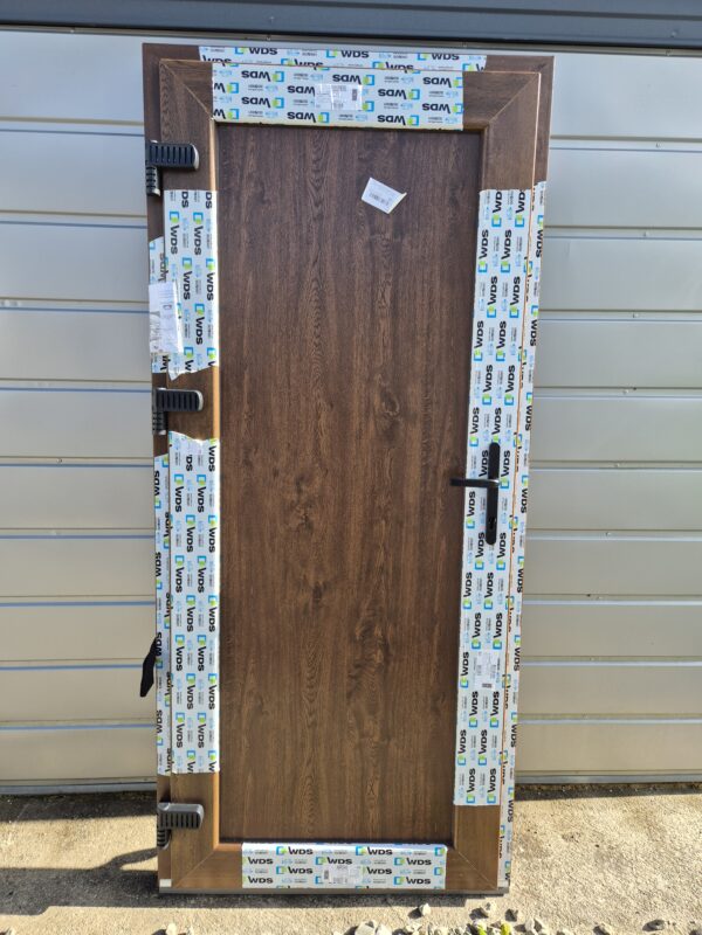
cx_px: 351
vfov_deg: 73.9
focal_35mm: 23
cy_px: 468
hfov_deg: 58.9
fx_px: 622
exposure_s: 1/437
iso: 25
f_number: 1.8
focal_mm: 5.4
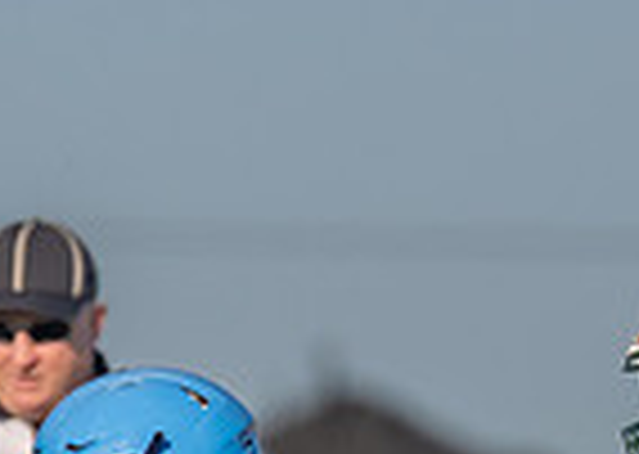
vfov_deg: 1.0
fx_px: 25117
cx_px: -20
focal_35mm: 1386
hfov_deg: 1.5
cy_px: 804
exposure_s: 1/8000
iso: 250
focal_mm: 200
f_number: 2.8
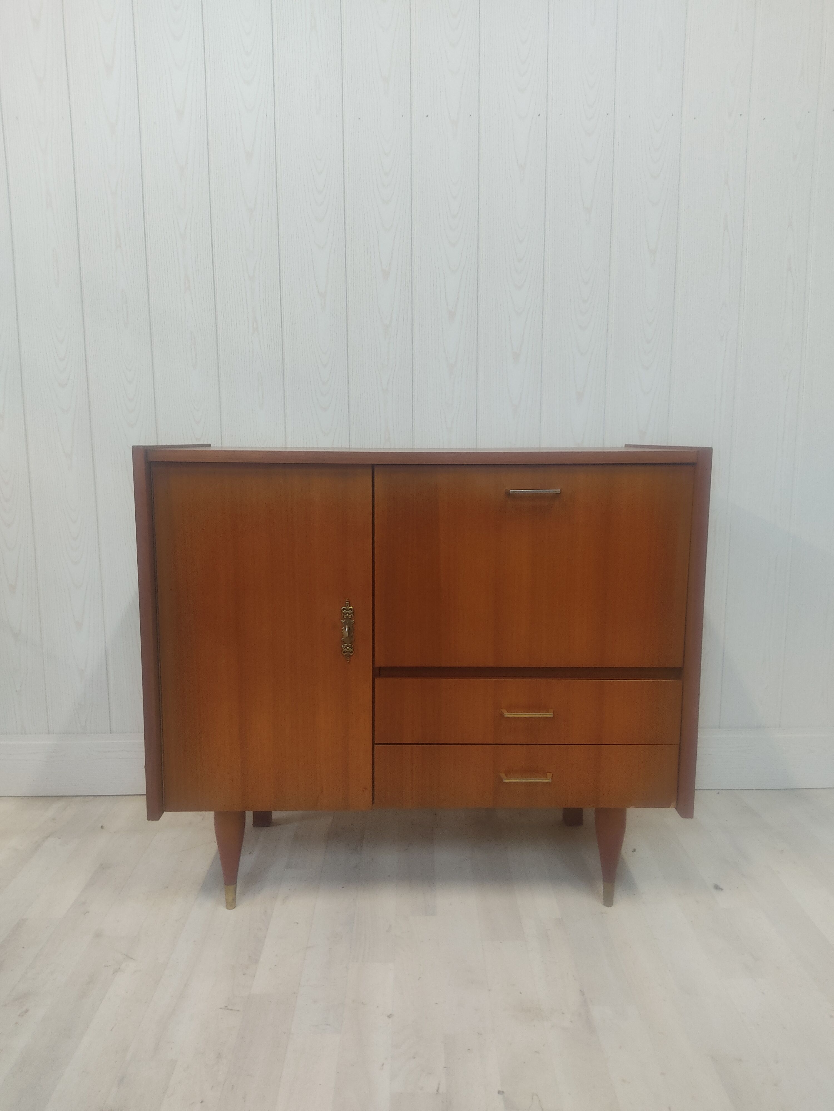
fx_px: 835
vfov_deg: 67.3
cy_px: 556
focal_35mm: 26
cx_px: 417
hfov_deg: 53.1
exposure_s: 1/33
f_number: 1.79
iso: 754
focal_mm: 4.74
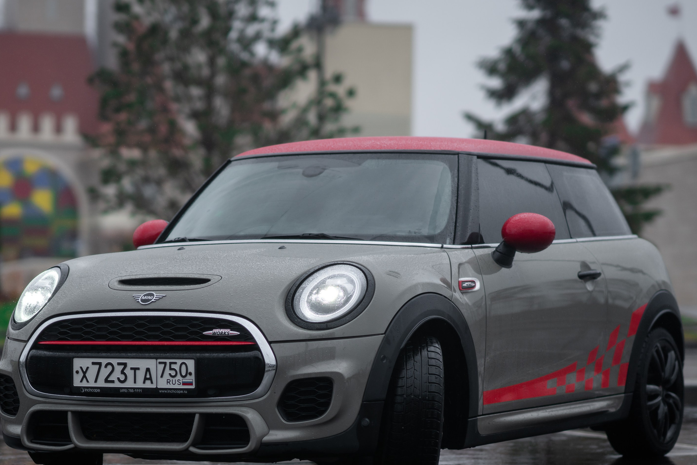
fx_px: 2614
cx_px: 283
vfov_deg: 10.2
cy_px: 251
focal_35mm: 135
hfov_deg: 15.2
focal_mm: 85
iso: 100
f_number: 1.6
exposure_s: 1/1250
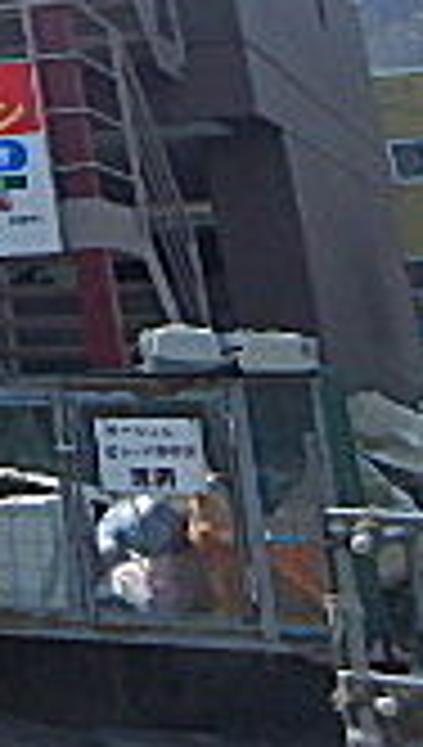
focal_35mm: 88
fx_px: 1746
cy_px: -112
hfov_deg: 10.0
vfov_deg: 22.5
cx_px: -886
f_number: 6
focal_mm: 3.7
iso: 125
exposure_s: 1/800
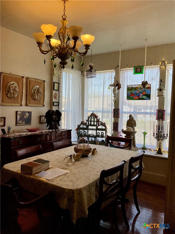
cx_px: 88
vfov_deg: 61.7
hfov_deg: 48.2
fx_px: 195
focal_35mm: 29
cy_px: 117
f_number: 1.8
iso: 16
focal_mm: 3
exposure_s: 1/243
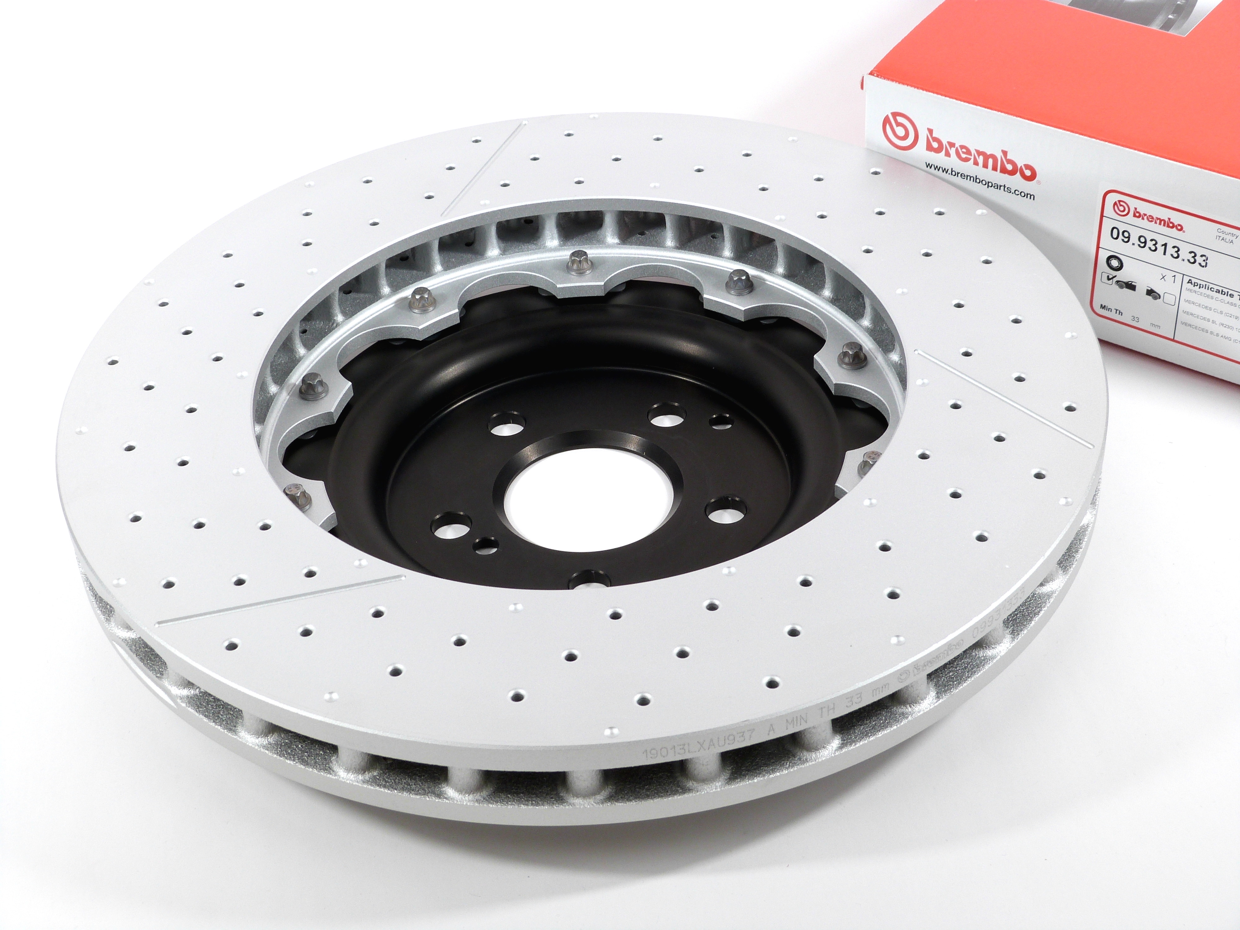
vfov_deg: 25.7
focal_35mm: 57
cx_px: 620
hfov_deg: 33.8
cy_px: 465
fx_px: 2042
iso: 100
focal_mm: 10.2
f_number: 4
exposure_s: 1/100
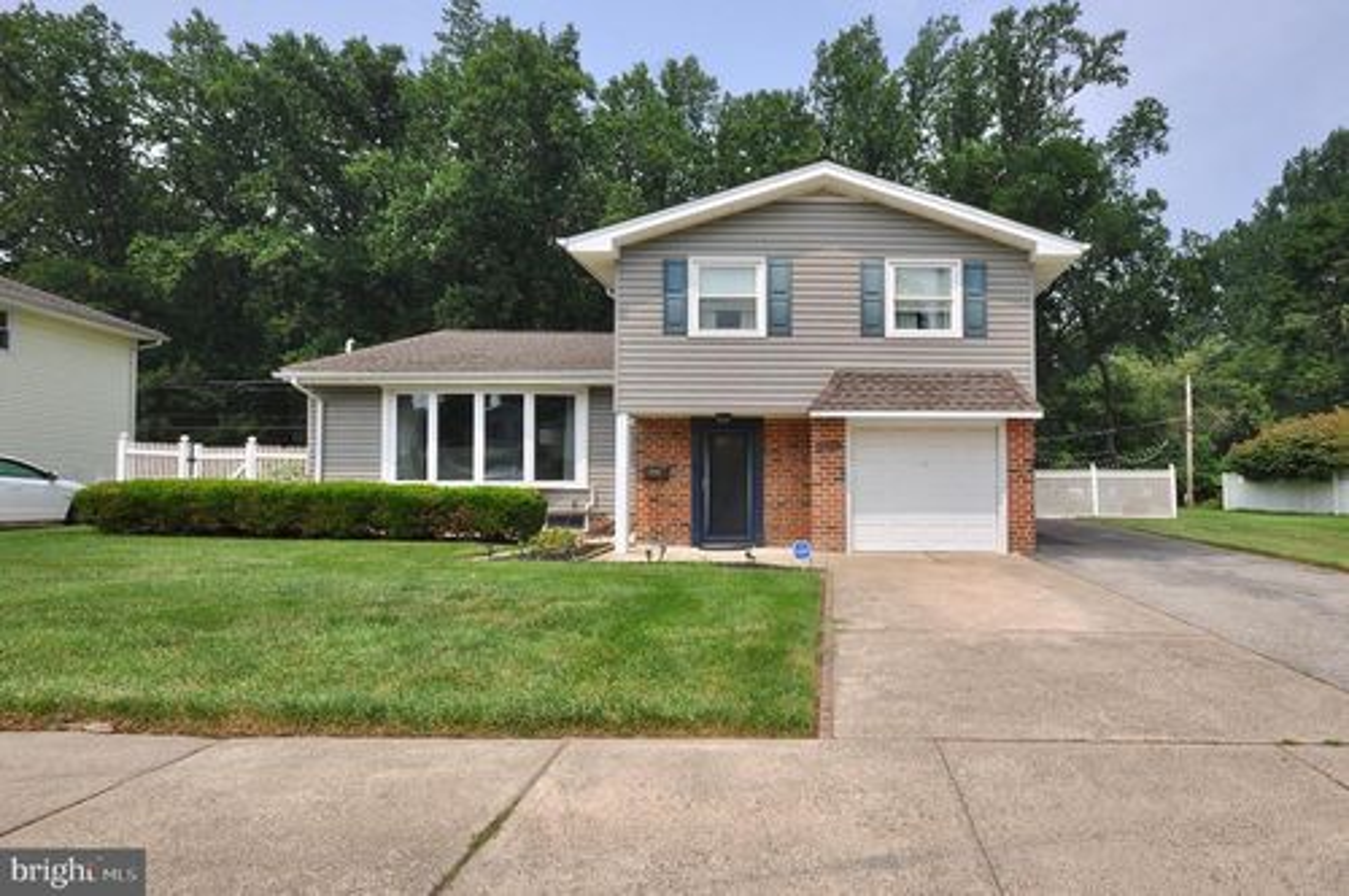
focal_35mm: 15
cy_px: 448
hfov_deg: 100.5
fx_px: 561
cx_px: 674
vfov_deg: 77.2
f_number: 10
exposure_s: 1/200
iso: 100
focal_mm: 10
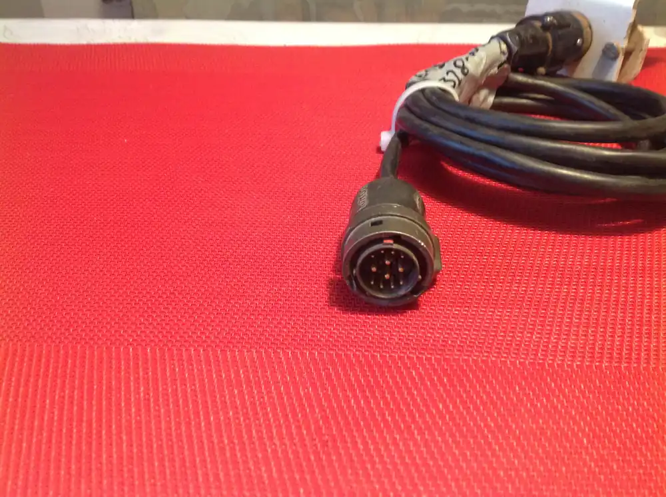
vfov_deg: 40.6
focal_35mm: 35
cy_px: 248
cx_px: 333
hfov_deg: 52.7
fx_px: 672
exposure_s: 1/17
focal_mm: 4.28
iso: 200
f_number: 2.4
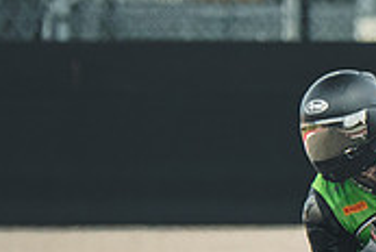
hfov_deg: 1.0
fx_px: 21008
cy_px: 401
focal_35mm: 2008
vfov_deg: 0.7
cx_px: 517
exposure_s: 1/1250
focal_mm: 400
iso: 1250
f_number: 5.6
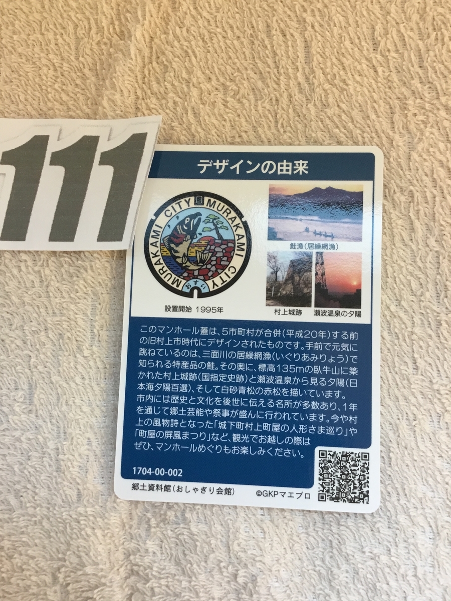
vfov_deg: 58.4
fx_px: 539
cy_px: 300
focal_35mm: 31
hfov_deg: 45.4
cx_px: 226
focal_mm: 3.3
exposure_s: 1/33
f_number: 2.4
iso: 100
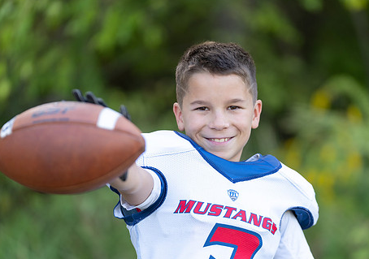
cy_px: 158
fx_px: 2001
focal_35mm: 192
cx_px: 226
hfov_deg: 10.5
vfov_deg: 7.4
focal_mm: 144
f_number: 2.8
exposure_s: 1/320
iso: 250
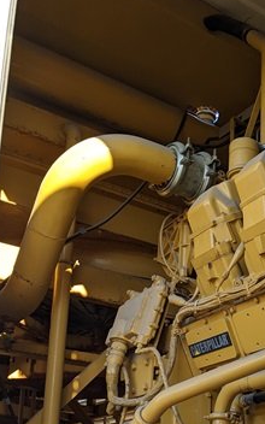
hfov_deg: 23.9
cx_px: 258
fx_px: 601
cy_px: 358
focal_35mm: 52
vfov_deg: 37.1
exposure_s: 1/559
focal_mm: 4.38
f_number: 1.73
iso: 71
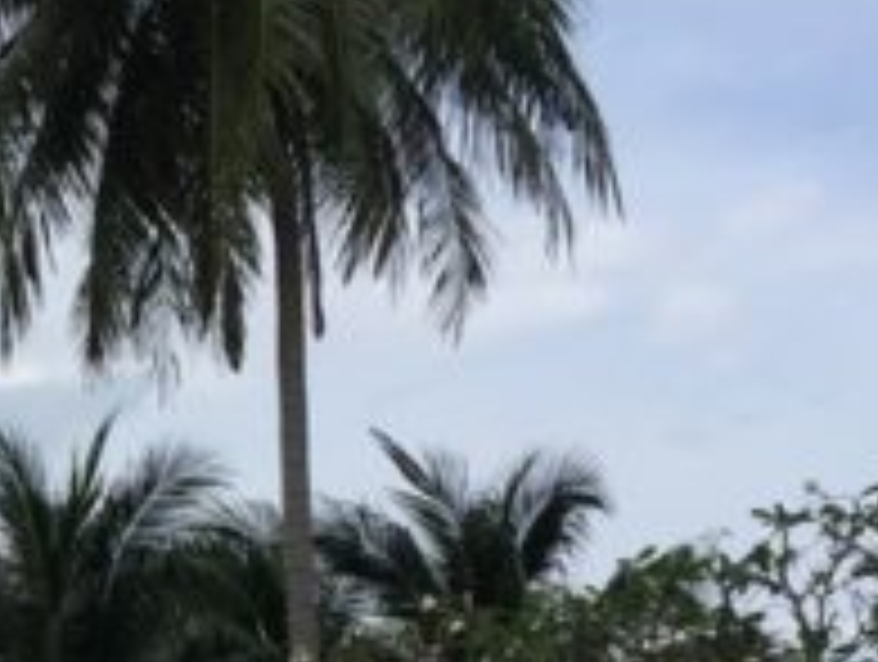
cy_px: 739
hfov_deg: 19.4
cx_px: -185
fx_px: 2414
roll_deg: -0.7
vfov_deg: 15.2
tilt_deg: +5.1
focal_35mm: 95
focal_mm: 4.15
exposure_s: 1/2825
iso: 32
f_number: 2.2
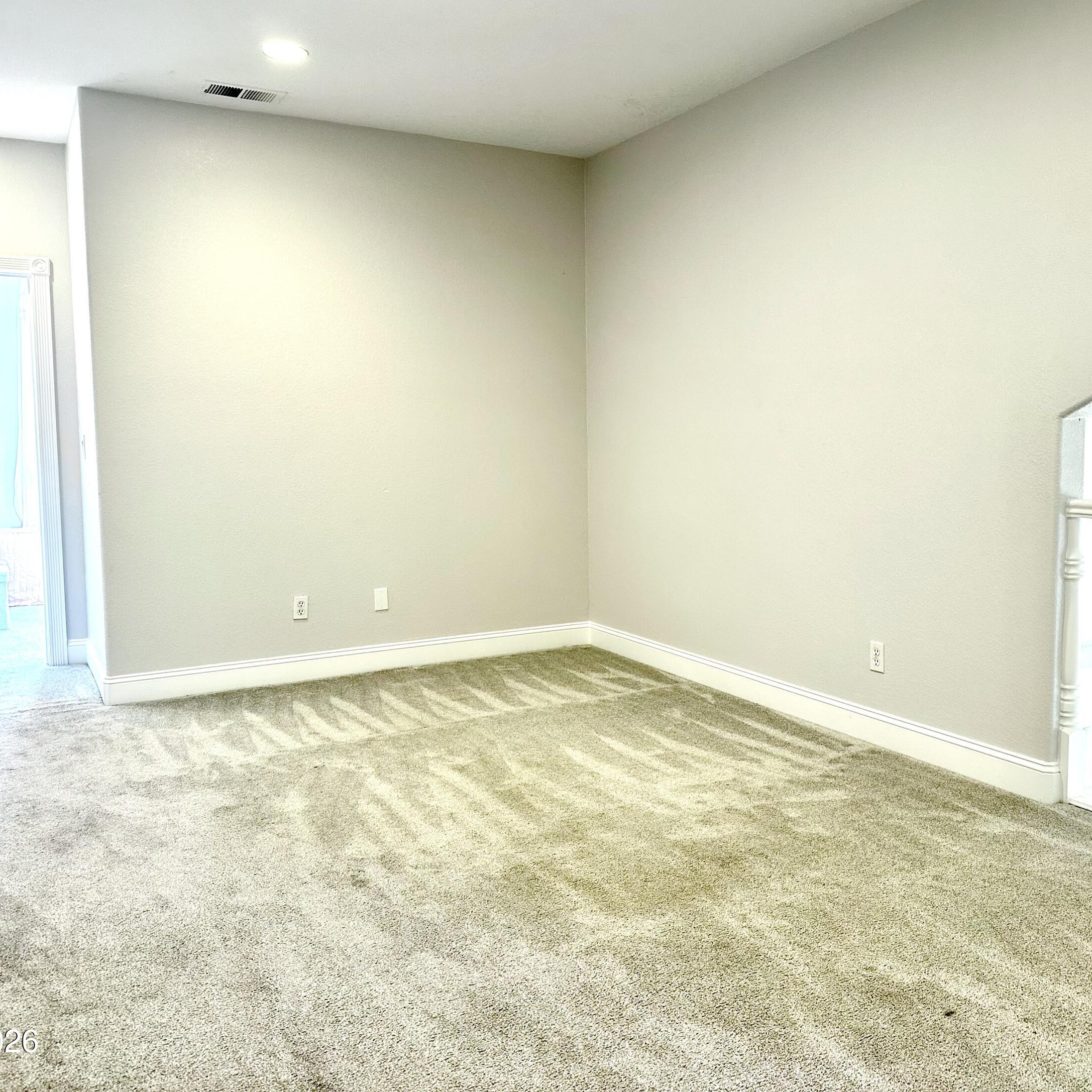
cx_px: 581
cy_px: 533
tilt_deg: -4.6
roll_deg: +0.5
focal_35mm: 29
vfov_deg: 55.6
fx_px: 1035
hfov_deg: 55.6
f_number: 1.78
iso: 125
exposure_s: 1/120
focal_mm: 6.86
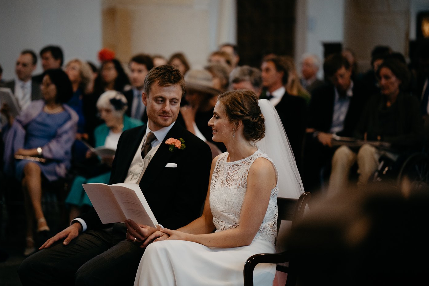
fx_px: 1084
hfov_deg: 22.4
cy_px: 146
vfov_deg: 15.0
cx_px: 201
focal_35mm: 91
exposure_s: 1/400
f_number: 1.8
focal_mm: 85
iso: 1250
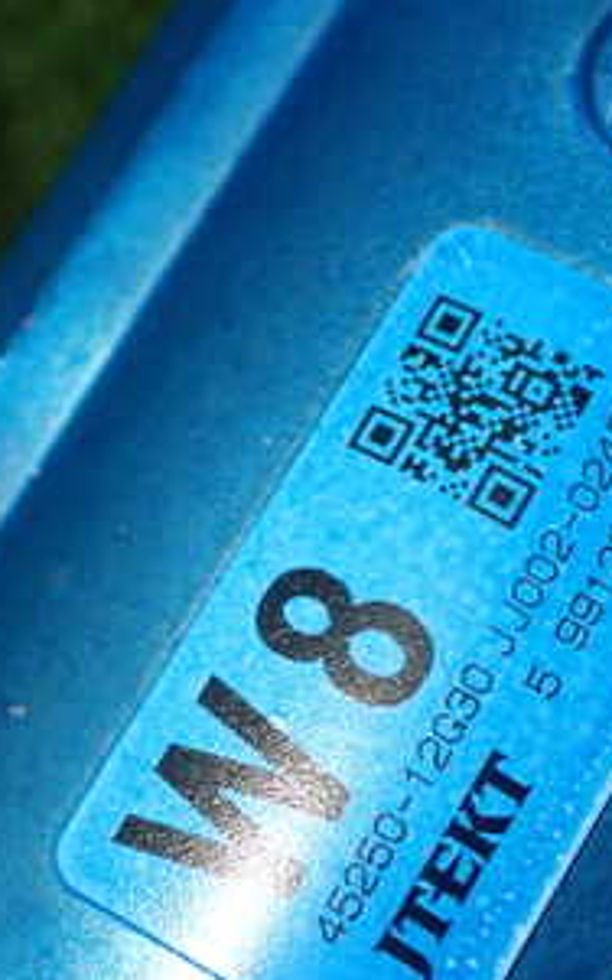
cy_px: 628
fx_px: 2483
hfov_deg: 14.0
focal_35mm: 93
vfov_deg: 22.3
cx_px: 280
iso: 250
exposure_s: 1/40
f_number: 2.9
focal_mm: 7.84
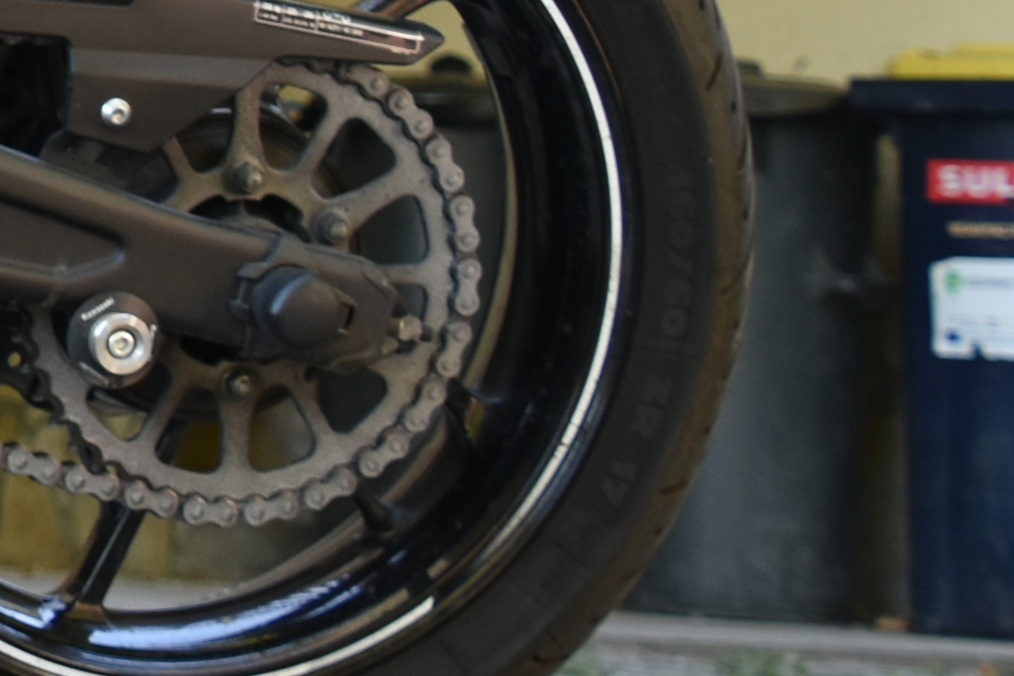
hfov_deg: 9.2
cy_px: -364
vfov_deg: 6.6
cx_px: -1258
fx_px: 5744
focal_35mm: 204
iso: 400
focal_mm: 30
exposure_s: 1/125
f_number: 5.6
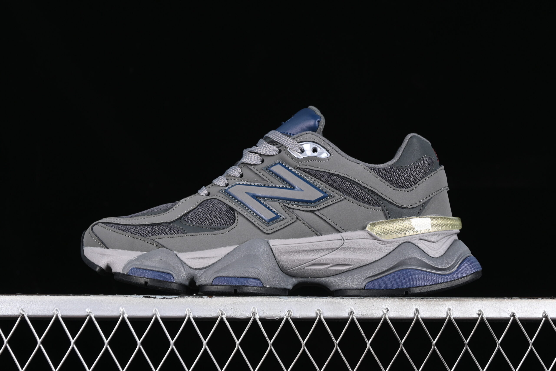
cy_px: 186
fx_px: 1158
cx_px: 278
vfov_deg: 18.2
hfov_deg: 27.0
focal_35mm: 75
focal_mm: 50
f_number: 6.3
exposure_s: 1/60
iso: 160
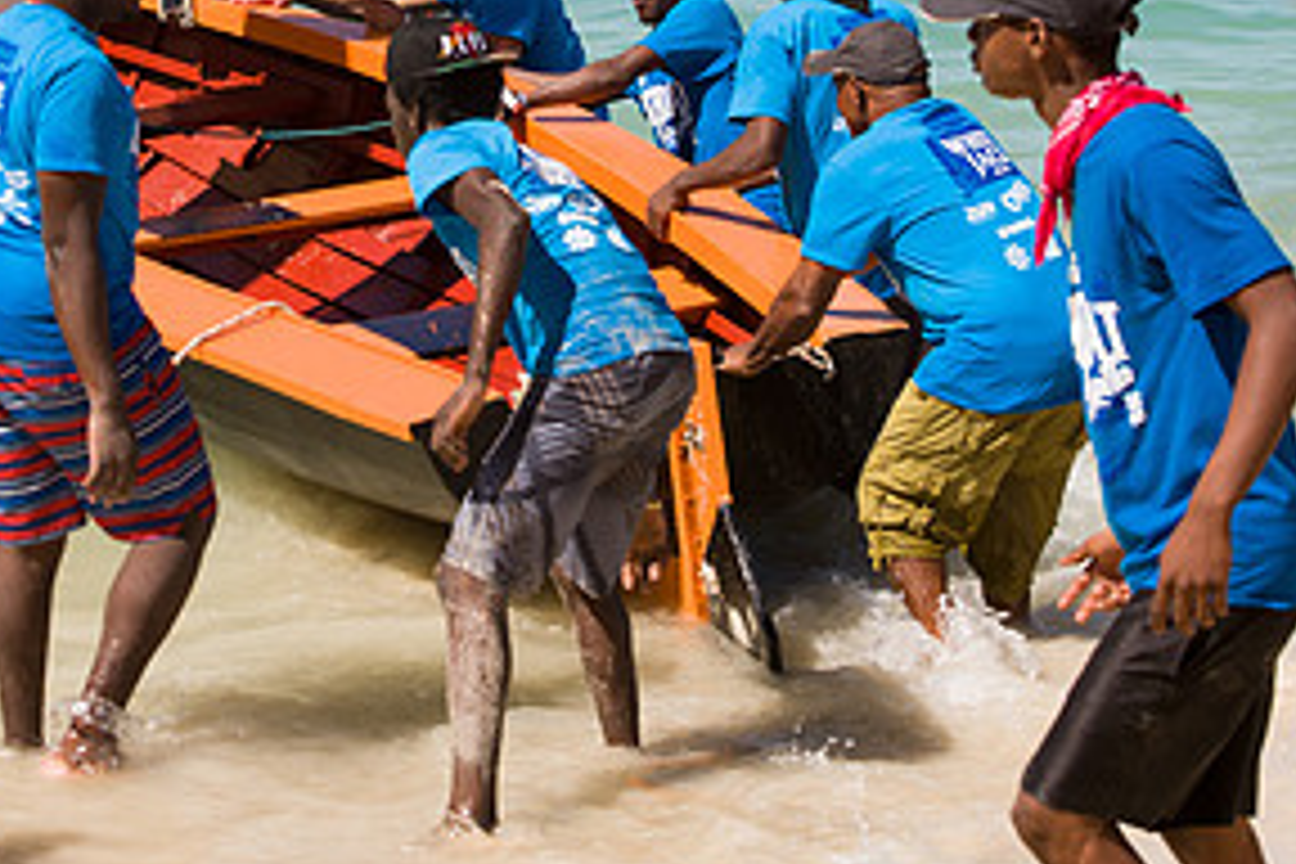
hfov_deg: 14.5
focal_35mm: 141
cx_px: 410
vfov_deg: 9.7
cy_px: 94
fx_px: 5076
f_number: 8
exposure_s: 1/500
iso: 100
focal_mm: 70
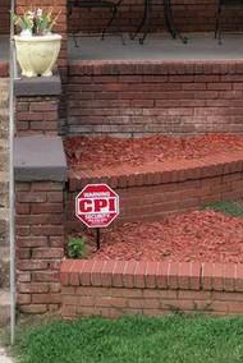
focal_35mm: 99
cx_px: 61
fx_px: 1000
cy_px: -61
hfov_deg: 13.8
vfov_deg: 19.5
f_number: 2.8
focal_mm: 8.38
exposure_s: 1/60
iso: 120
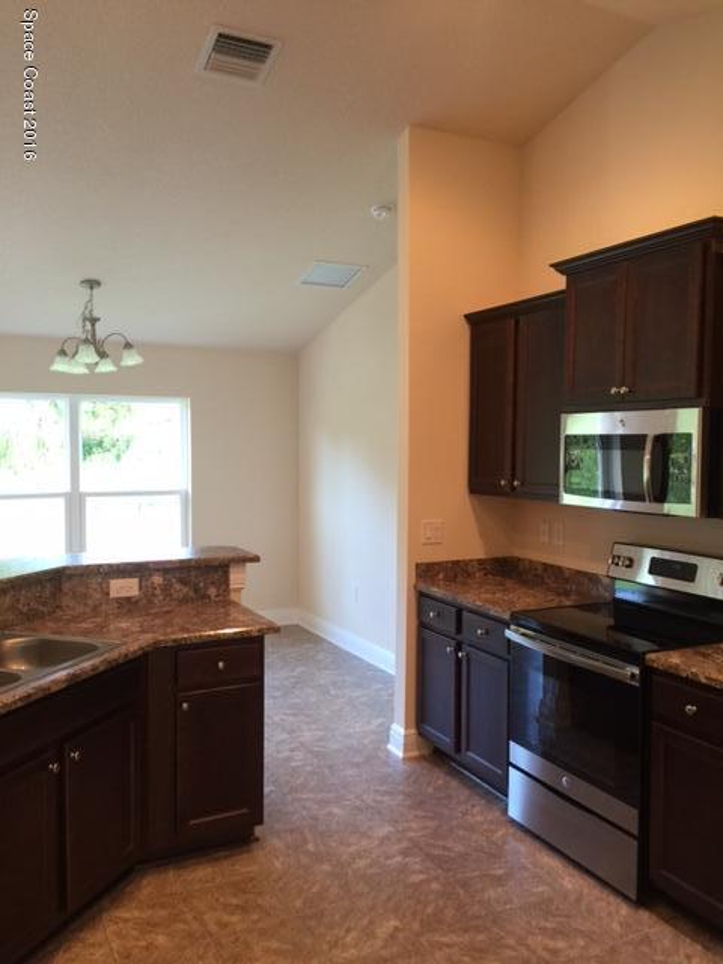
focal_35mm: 29
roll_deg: -0.2
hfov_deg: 48.2
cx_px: 362
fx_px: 808
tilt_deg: -1.6
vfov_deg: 61.7
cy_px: 482
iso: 50
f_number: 2.2
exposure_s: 1/15
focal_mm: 4.15
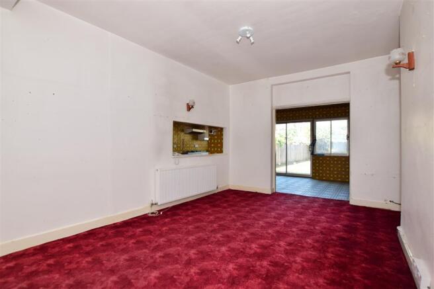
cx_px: 217
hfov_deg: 92.5
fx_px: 208
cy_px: 144
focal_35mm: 17
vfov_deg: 69.6
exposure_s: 1/80
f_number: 7.1
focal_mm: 11.5
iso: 400
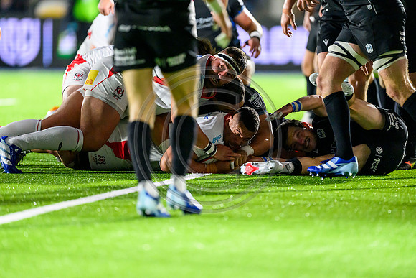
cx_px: 208
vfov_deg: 3.4
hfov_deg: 5.2
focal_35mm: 400
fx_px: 4623
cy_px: 139
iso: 8000
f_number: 3.2
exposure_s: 1/1250
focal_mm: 400
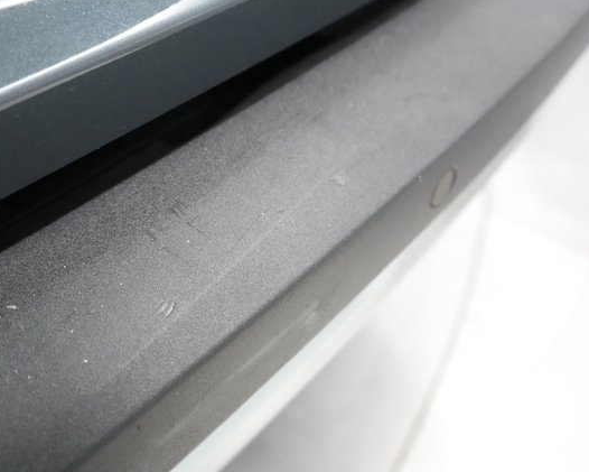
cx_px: 279
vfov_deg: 45.8
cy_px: 236
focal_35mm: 32
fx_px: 558
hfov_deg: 55.6
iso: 10000
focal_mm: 28
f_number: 5.6
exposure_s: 1/100
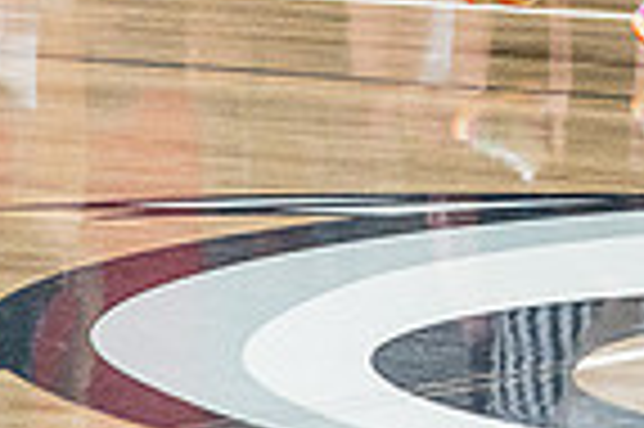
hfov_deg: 4.2
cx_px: 1162
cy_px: -356
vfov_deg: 2.8
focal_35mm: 486
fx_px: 8684
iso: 5000
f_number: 4
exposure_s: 1/320
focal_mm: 120
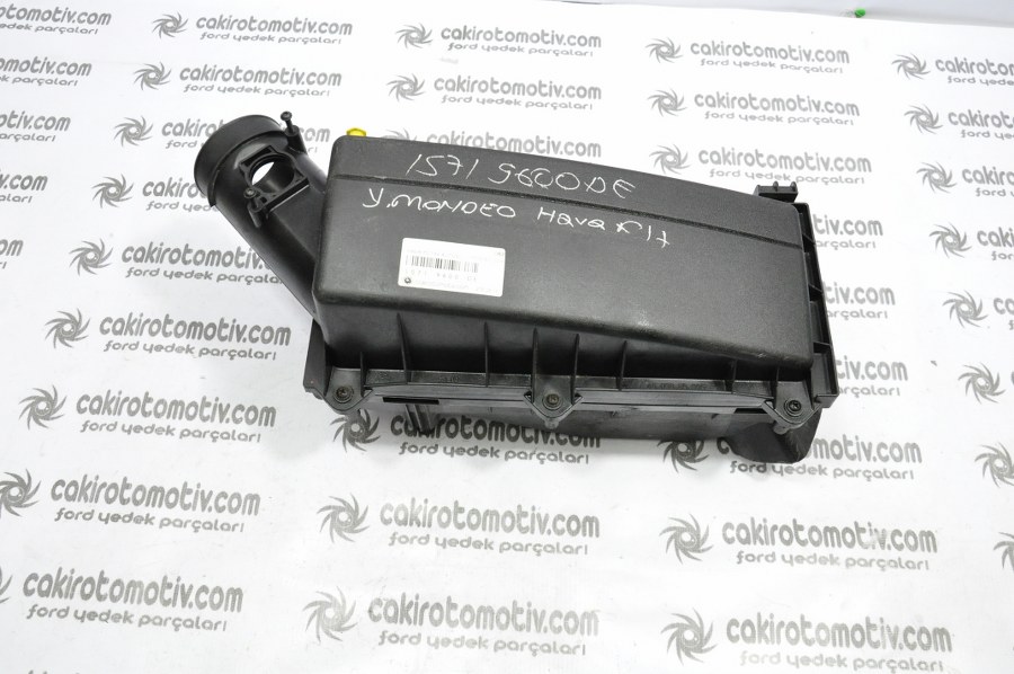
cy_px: 337
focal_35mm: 32
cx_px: 507
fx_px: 886
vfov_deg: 41.6
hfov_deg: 59.5
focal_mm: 21
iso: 3200
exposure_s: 1/100
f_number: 7.1
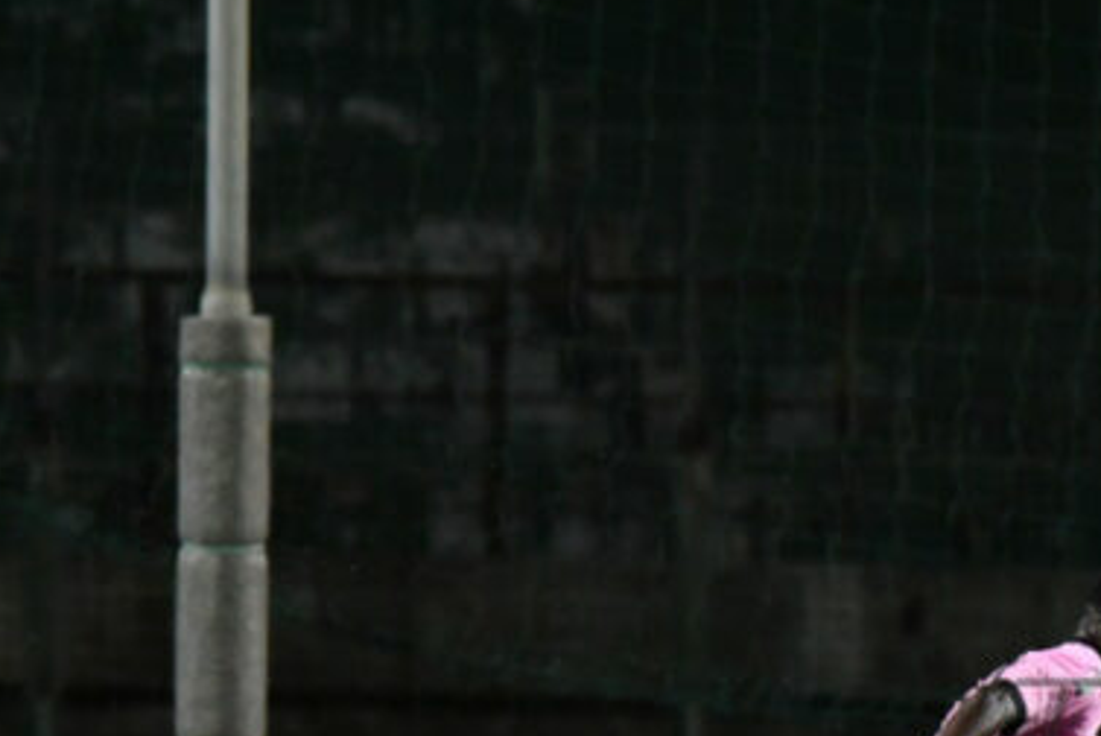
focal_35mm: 1629
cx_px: 1355
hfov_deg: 1.3
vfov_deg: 0.8
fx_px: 49857
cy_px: 694
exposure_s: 1/800
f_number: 2.8
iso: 4000
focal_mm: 400
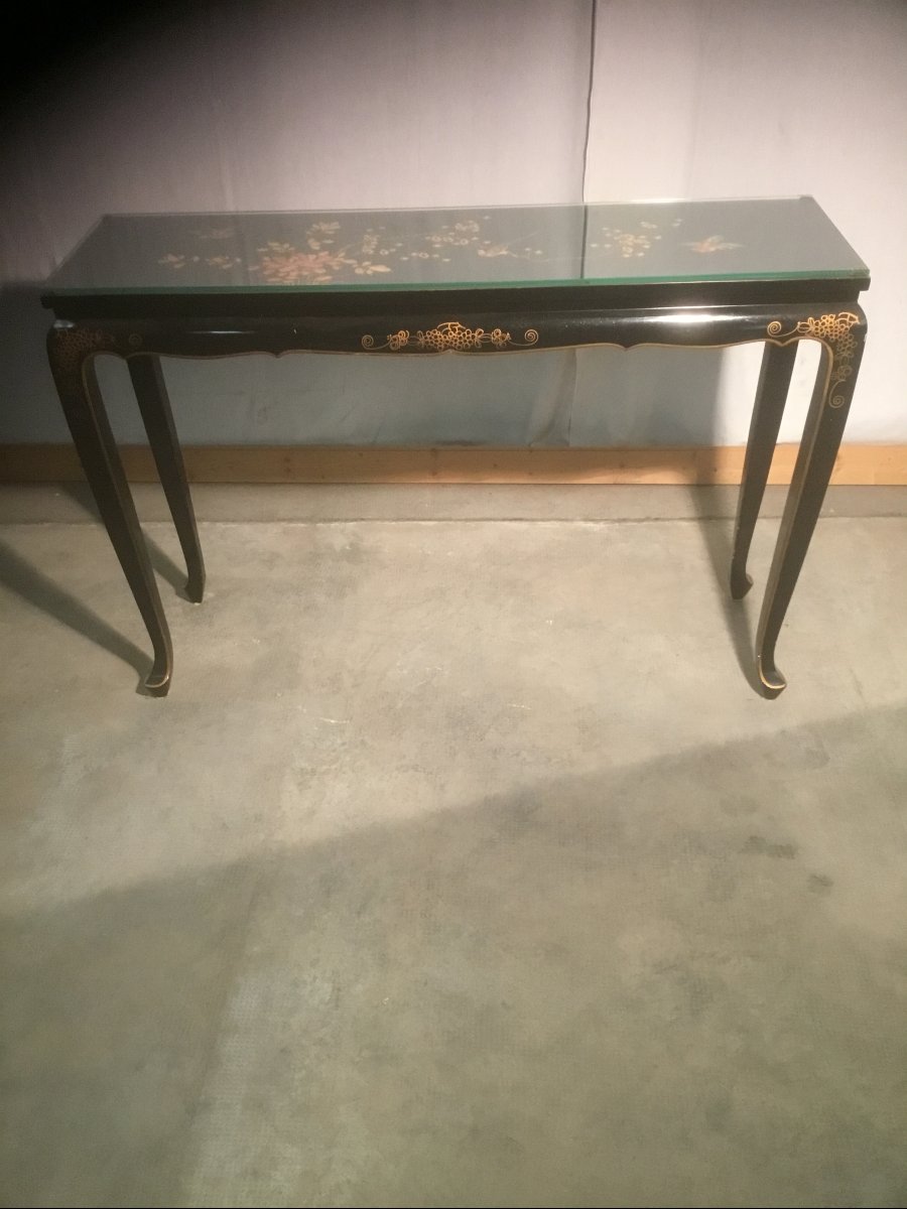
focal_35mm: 31
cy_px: 604
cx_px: 454
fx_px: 1083
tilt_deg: -36.5
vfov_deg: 58.4
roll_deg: +1.2
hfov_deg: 45.4
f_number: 2.4
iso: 200
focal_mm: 3.3
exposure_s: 1/33
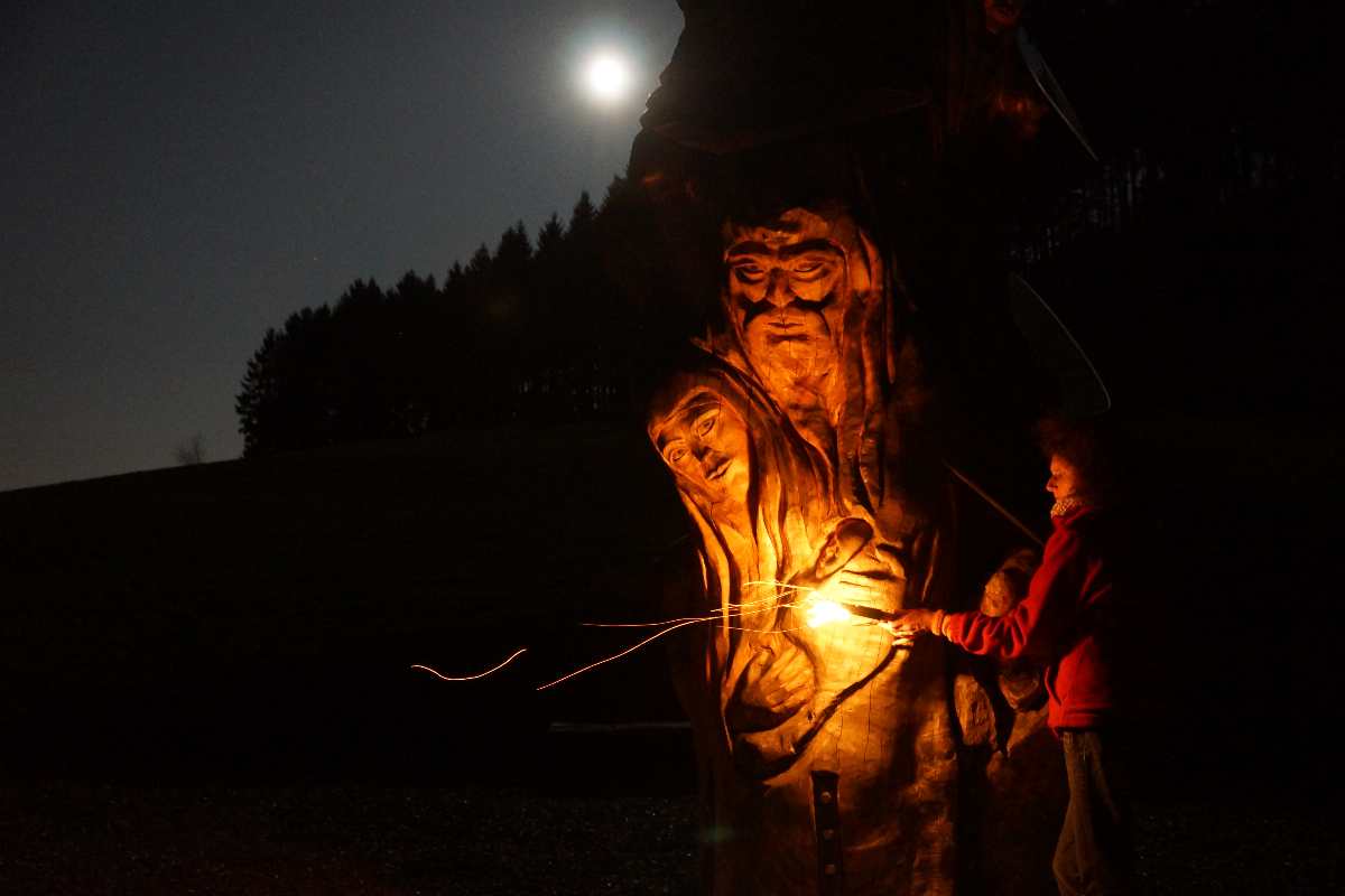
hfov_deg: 53.1
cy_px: 448
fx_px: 1345
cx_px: 672
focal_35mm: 36
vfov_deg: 36.9
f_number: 2.8
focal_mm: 24
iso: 1600
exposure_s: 1/3
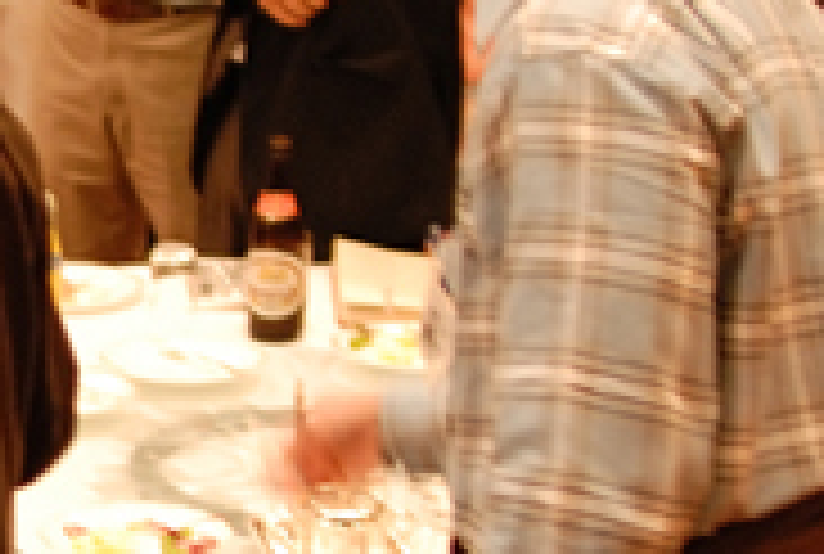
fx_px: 3373
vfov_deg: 9.4
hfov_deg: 13.1
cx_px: -455
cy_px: 381
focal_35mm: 147
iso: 800
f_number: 2
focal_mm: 28
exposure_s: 1/50
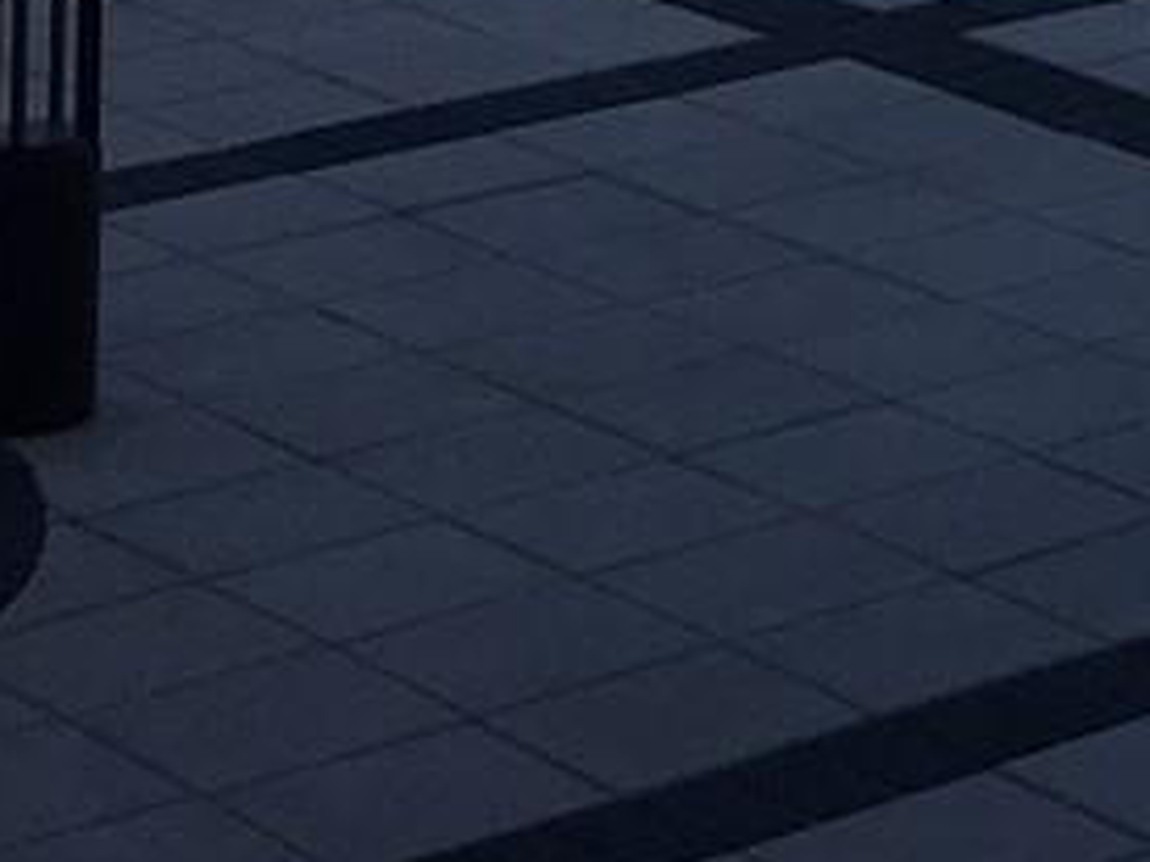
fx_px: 5581
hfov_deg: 10.9
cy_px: -1562
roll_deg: +0.6
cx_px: 2117
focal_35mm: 168
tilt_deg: +3.3
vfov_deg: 7.8
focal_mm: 4.15
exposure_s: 1/2079
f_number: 2.2
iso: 25
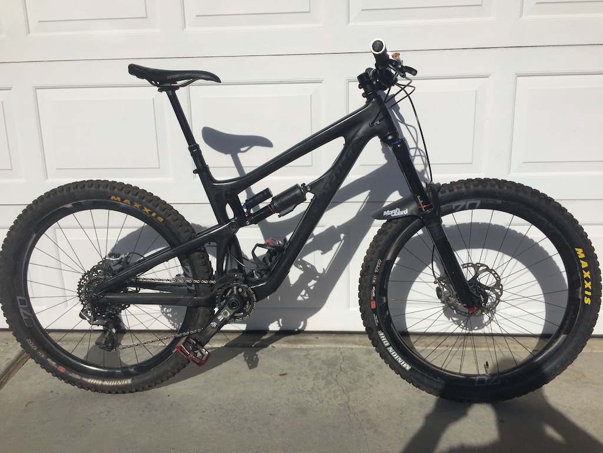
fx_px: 505
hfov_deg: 61.7
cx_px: 302
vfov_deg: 48.2
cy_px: 226
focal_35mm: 29
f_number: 2.2
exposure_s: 1/3968
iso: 32
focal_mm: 4.15
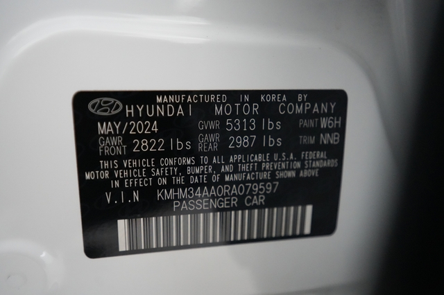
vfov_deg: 46.4
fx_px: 345
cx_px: 222
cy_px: 148
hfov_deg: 65.5
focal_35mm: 28
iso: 10000
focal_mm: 28
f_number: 2.8
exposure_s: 1/160
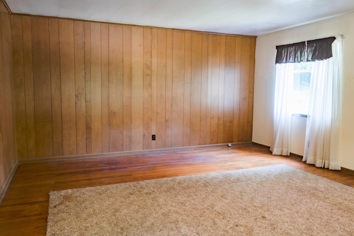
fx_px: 275
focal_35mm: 28
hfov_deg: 65.5
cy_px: 118
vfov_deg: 46.4
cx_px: 177
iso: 800
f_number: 20
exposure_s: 1/1.67
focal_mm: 28
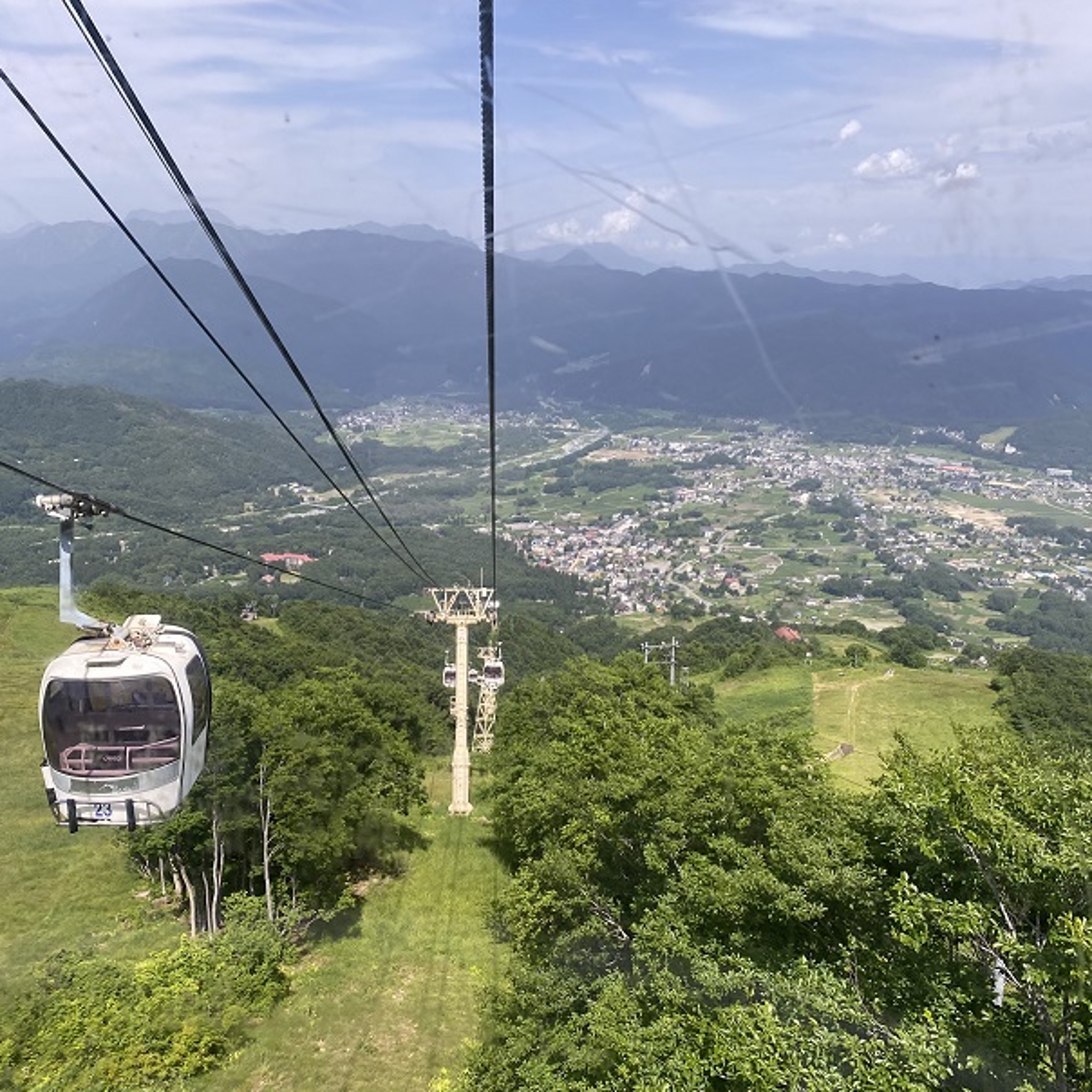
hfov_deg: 52.5
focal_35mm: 31
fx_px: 1106
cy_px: 541
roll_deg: +0.0
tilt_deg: -15.3
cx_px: 507
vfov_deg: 52.5
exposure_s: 1/1608
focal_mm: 4.25
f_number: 1.8
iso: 32
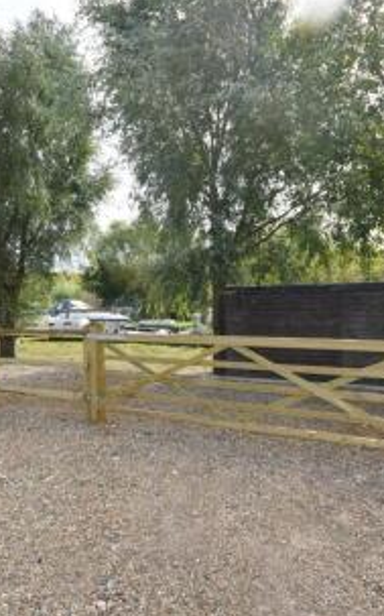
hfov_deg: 50.3
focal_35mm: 24
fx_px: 402
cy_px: 312
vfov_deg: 74.8
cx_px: 134
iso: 100
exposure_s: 1/160
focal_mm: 10
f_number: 6.3
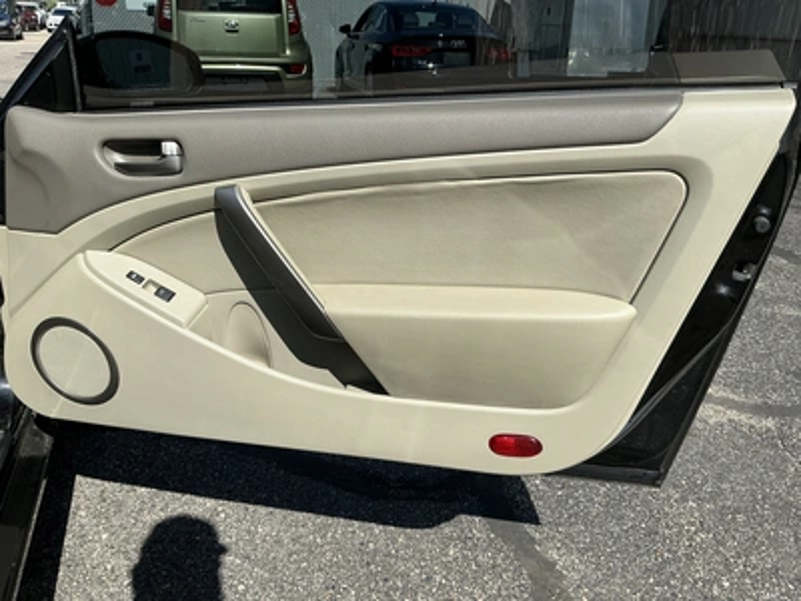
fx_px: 648
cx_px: 400
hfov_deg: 63.4
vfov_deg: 49.7
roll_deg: -3.4
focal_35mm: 28
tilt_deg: -21.8
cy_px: 300
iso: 25
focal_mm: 3
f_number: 1.8
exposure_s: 1/2058
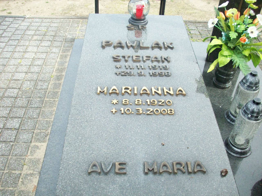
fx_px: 280
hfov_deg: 50.1
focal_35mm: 37
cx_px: 131
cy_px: 98
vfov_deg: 38.7
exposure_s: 1/309
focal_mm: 6.2
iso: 80
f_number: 2.8
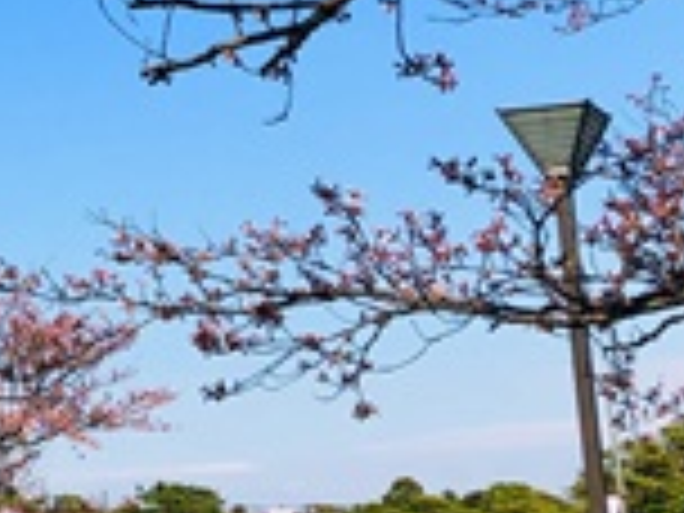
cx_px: -261
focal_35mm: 118
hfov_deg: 15.7
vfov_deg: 12.2
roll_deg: +0.3
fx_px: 2332
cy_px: -171
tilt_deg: +19.0
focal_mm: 3.99
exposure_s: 1/1779
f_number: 1.8
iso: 20
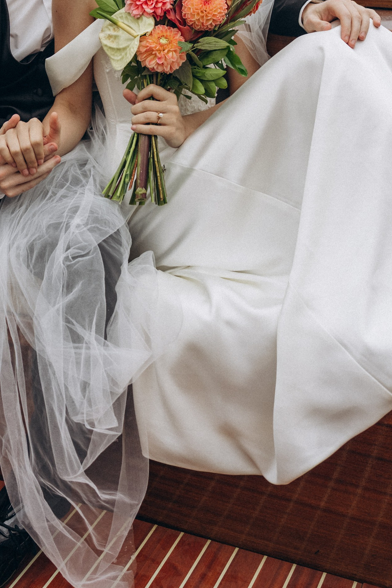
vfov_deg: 31.0
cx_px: 90
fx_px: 1029
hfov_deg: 21.3
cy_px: 102
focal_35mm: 63
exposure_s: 1/250
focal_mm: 29
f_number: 3.2
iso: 80
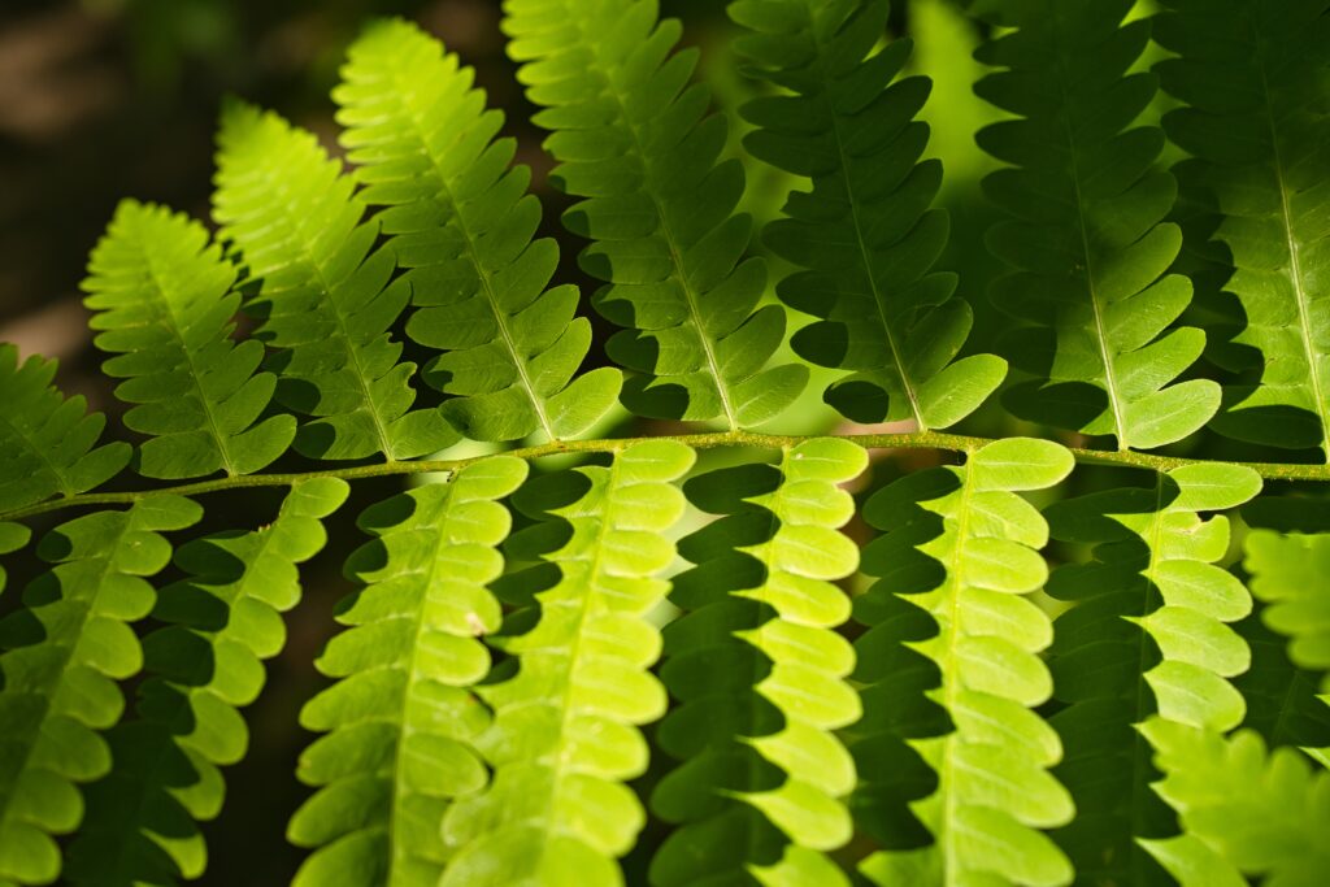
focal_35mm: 50
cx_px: 665
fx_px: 1847
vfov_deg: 27.0
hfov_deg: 39.6
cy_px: 444
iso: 160
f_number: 2.8
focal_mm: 33
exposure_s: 1/210
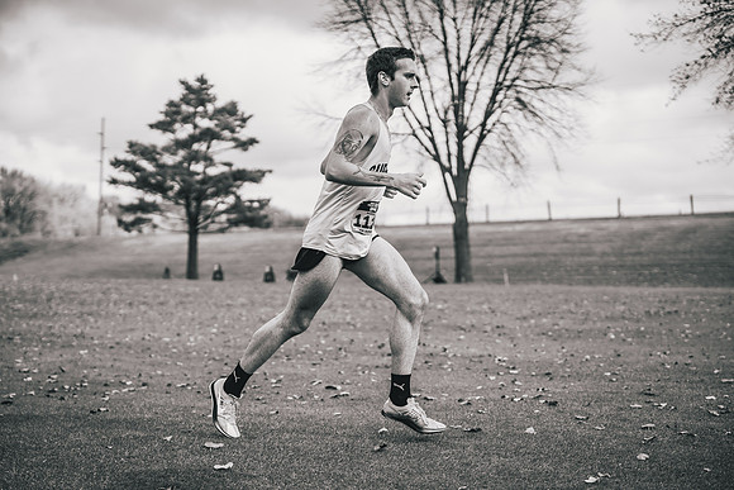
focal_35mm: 53
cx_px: 367
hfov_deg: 37.2
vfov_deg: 25.3
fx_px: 1089
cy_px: 245
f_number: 2
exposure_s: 1/3200
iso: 200
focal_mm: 53
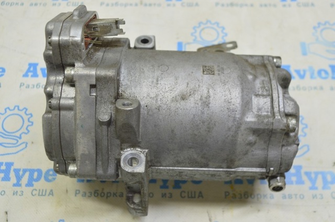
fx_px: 390
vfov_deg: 31.8
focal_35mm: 42
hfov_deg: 46.5
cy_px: 111
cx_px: 168
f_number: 5.6
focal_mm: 28
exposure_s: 1/20
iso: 400
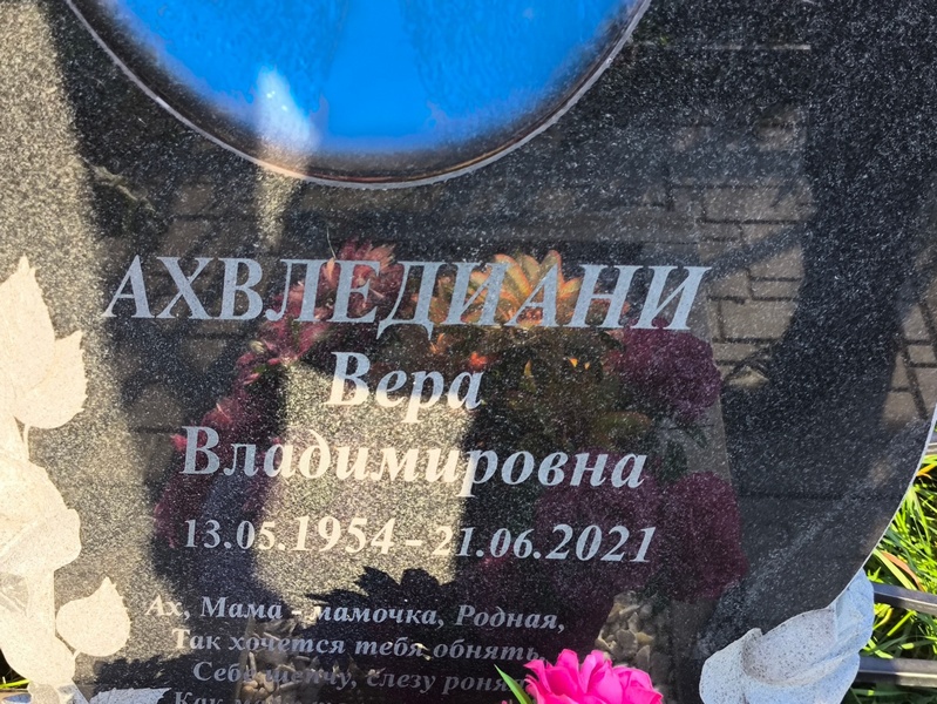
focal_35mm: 50
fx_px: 1354
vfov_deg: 29.1
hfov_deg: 38.2
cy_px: 352
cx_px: 468
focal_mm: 4.71
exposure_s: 1/250
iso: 50
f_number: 1.7
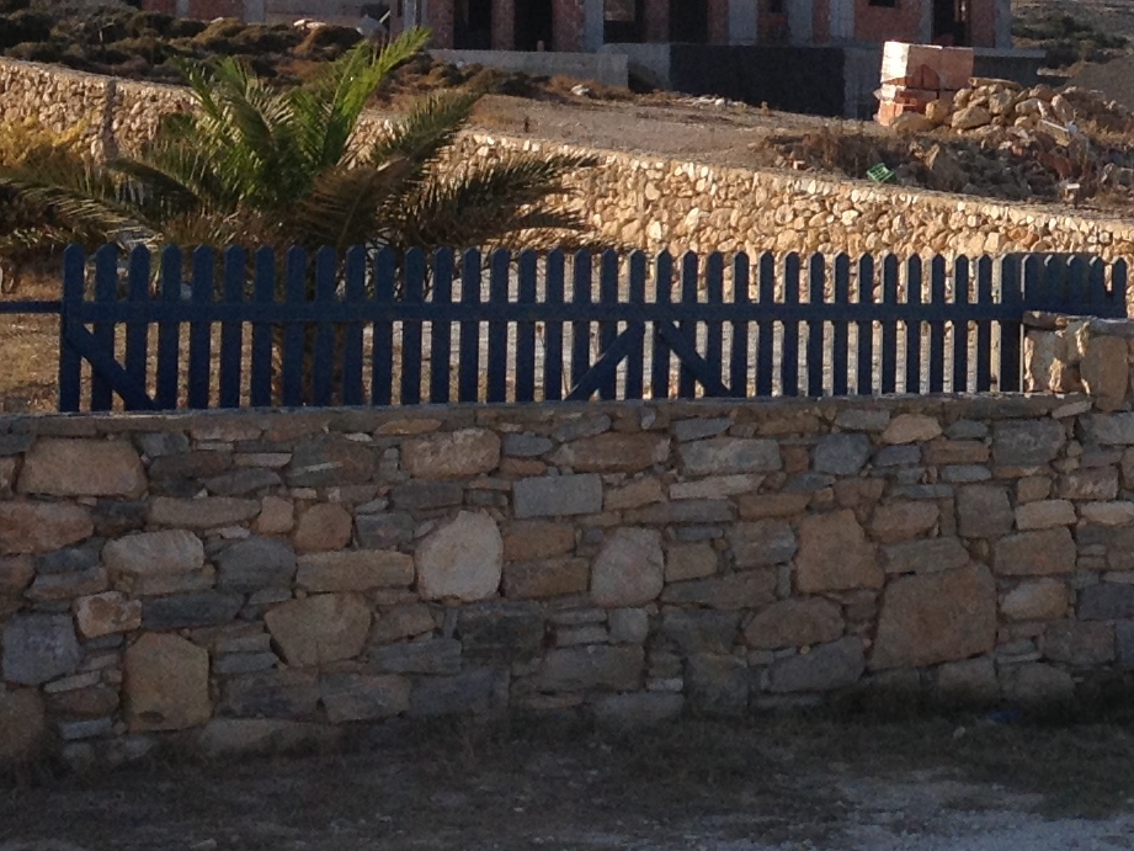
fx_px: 4063
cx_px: 1315
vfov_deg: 11.9
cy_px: 99
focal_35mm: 124
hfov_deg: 15.4
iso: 50
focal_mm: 4.28
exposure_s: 1/1972
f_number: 2.4
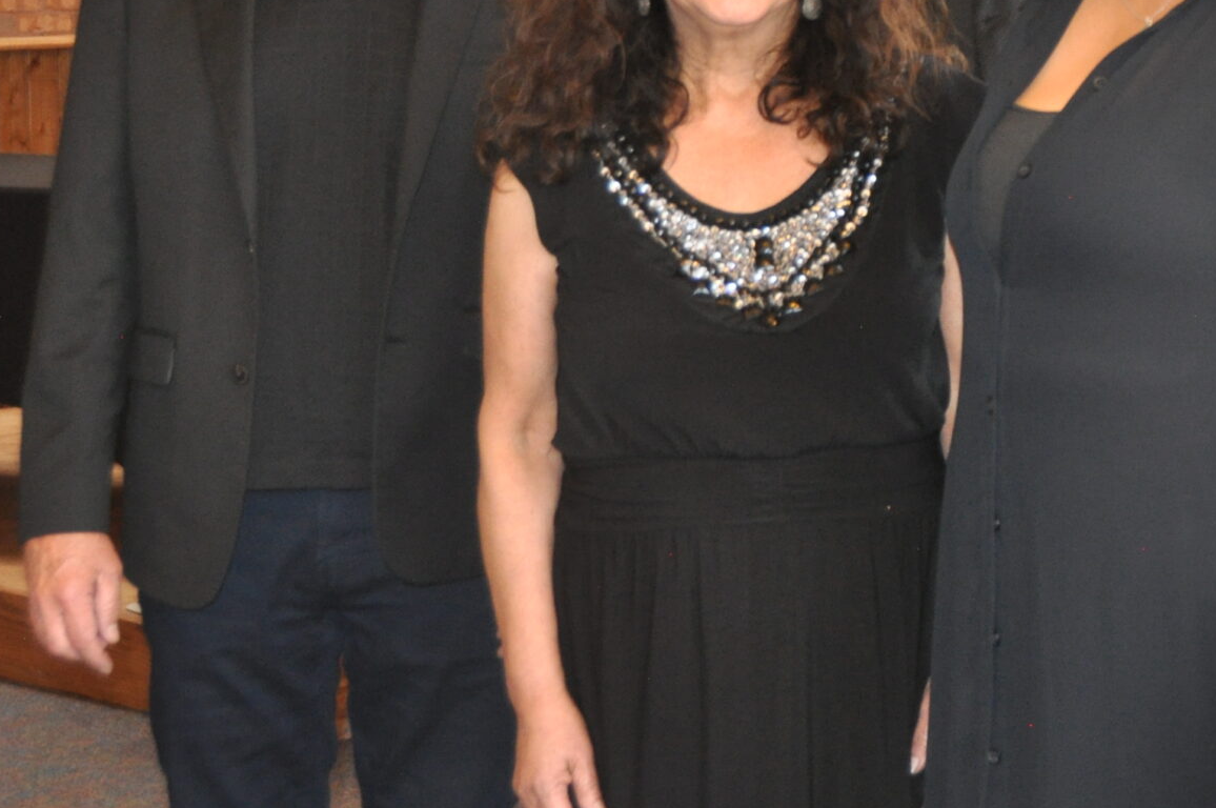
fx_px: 3138
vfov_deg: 14.5
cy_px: 29
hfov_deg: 21.0
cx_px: 1288
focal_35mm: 93
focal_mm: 28
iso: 800
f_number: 4
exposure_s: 1/60
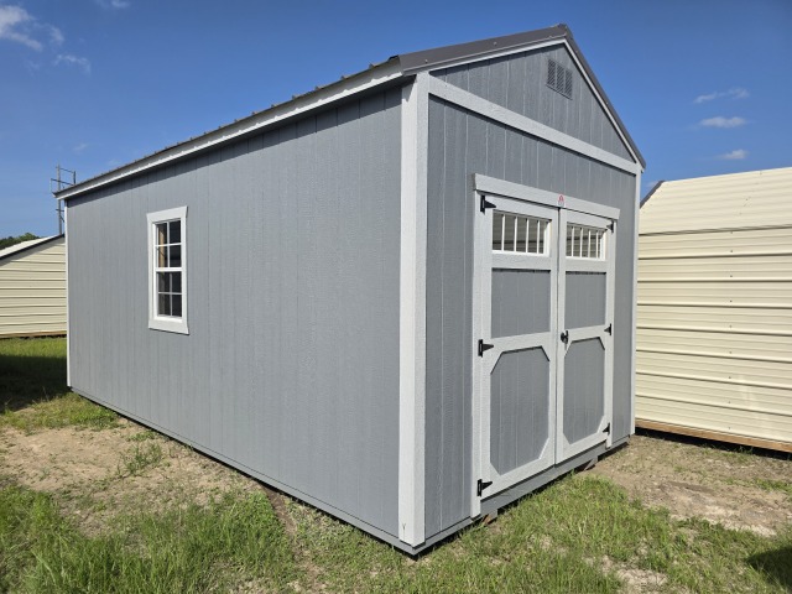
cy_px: 297
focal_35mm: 23
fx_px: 526
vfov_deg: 58.9
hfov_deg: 73.9
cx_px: 396
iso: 64
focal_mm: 6.3
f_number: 1.7
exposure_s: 1/7944
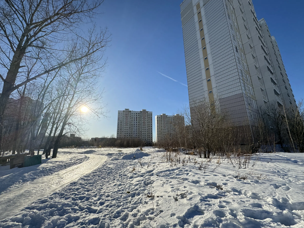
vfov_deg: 85.7
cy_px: 114
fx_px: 123
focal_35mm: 14
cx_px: 152
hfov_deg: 102.1
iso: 50
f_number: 2.2
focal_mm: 2.22
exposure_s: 1/2584
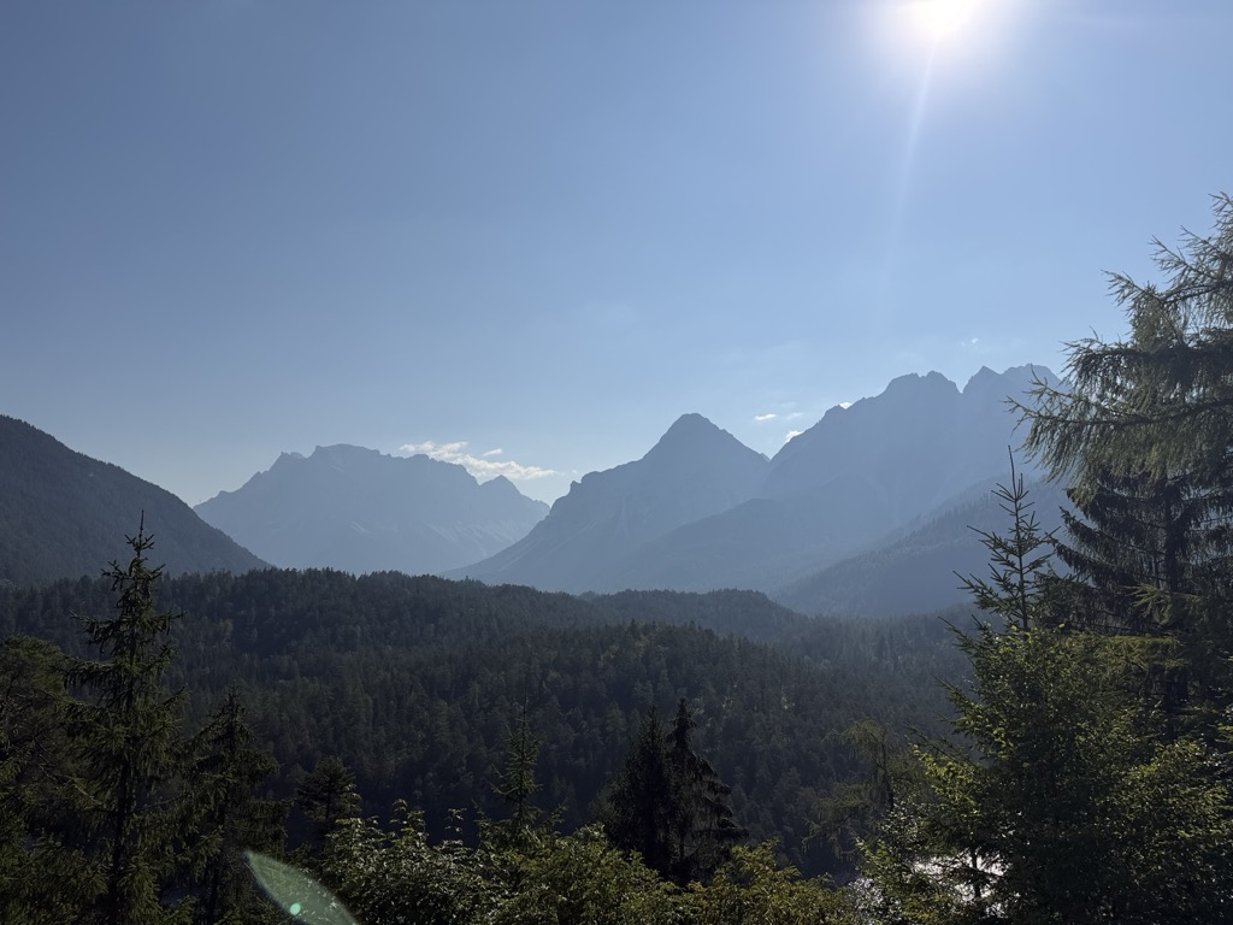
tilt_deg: +8.5
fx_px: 855
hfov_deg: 71.6
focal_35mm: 24
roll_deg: -1.5
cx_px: 616
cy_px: 462
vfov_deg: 56.8
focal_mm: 6.76
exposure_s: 1/17544
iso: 80
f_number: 1.78
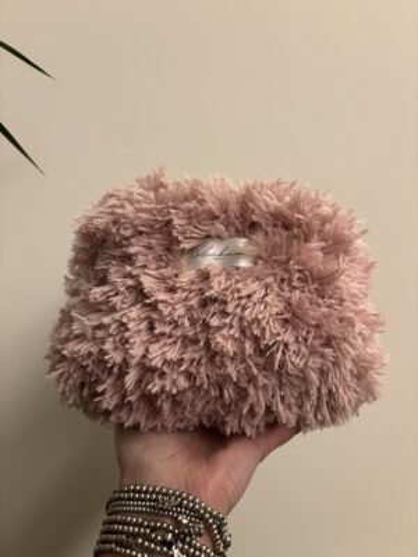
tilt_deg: -2.1
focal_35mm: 26
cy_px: 278
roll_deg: -2.6
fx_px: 419
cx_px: 209
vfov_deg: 67.3
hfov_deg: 53.1
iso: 250
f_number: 1.6
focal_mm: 5.96
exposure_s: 1/50
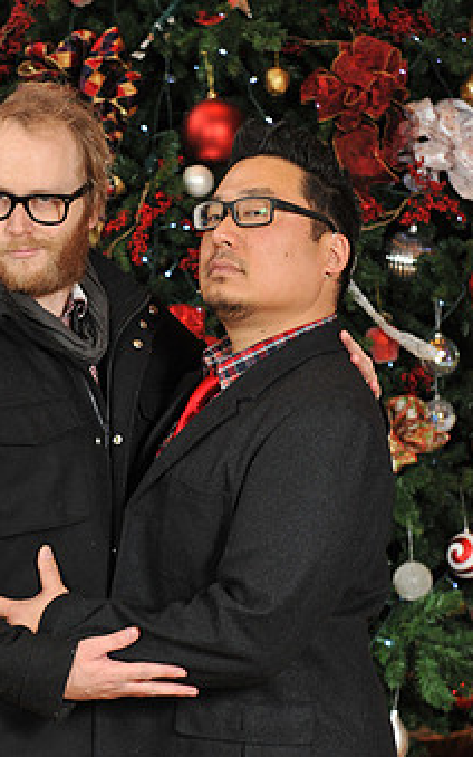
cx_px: 176
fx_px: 2227
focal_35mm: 108
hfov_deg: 12.1
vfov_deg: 19.3
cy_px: 467
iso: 1600
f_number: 6.3
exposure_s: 1/100
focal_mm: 62
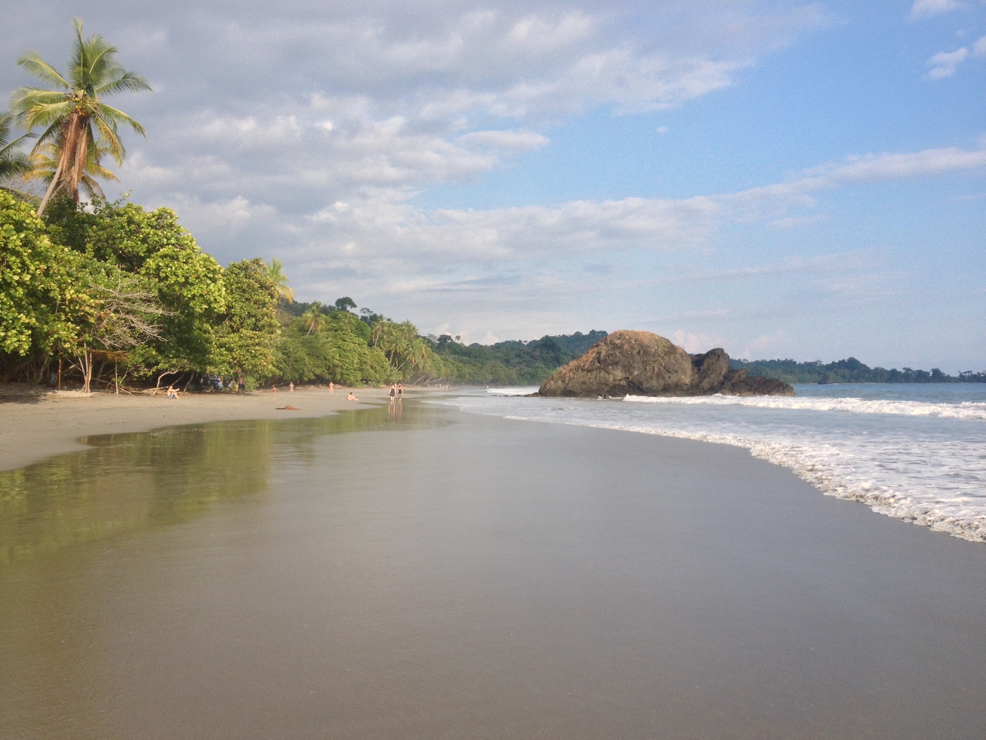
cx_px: 493
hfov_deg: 52.6
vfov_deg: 40.7
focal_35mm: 35
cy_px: 370
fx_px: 997
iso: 50
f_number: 2.4
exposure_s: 1/1227
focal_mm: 4.28
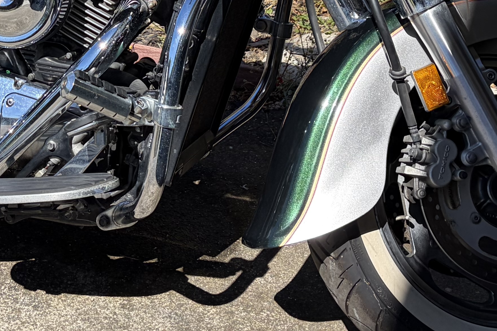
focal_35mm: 88
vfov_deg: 14.9
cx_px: 74
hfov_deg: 22.7
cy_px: -91
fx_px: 1215
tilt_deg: -20.3
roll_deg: -1.1
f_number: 1.6
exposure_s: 1/2208
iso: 50
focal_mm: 5.96
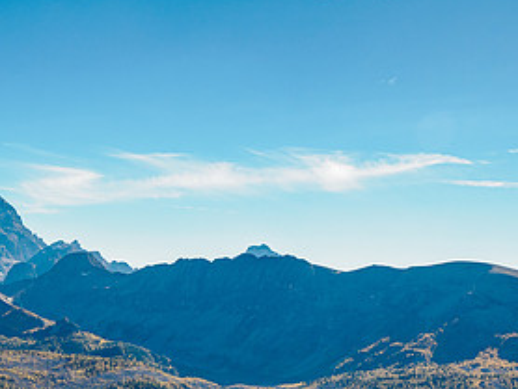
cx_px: 257
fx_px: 1123
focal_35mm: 75
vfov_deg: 19.2
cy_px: 368
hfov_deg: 26.0
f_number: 8
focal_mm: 18
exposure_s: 1/200
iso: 200
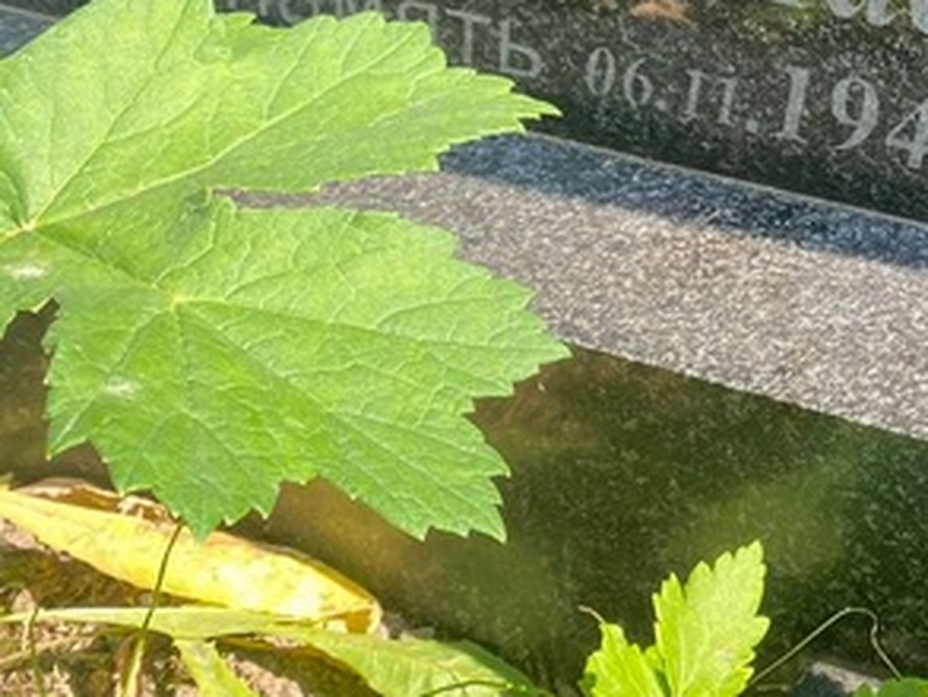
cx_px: 1210
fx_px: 1904
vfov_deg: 19.9
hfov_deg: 24.0
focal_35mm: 71
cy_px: -54
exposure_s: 1/198
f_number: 1.8
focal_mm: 4.25
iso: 32
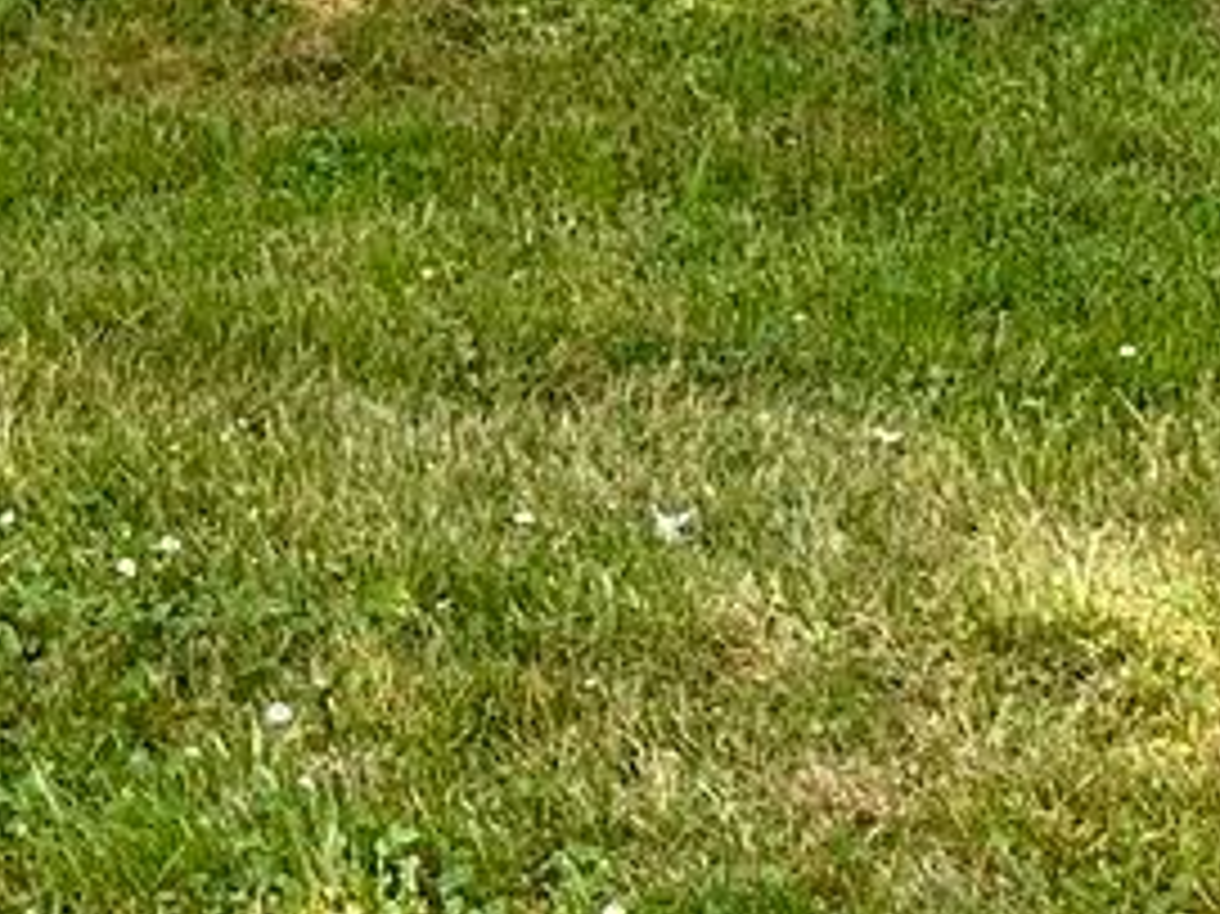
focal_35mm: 133
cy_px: -1231
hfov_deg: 14.0
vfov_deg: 9.9
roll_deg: -0.9
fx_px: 4685
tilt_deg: -0.6
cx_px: -545
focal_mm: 6.86
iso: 80
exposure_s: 1/384
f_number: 1.78
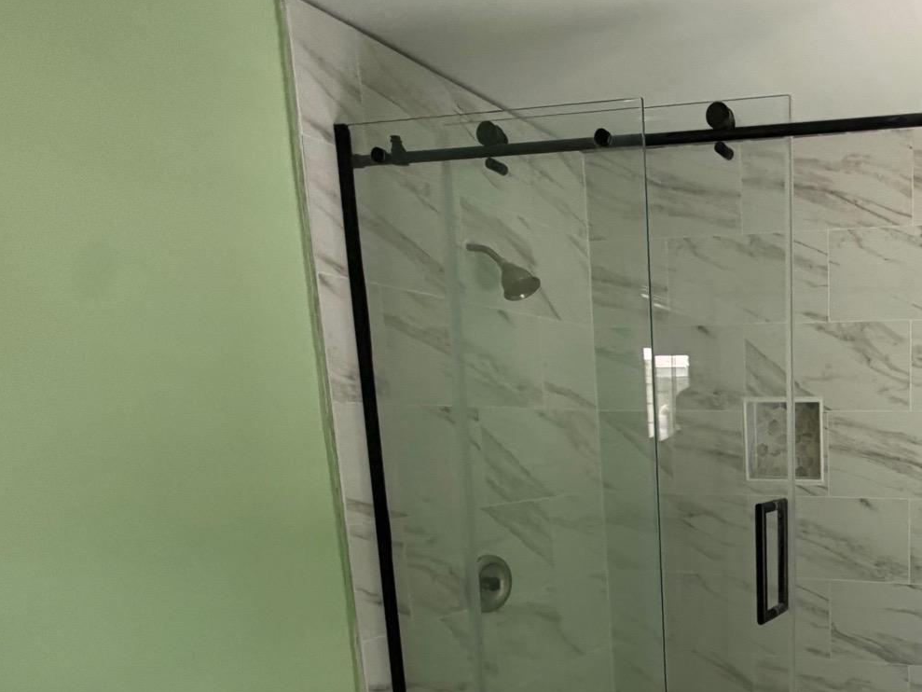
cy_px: 547
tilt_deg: -8.2
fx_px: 773
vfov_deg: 45.9
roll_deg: -0.2
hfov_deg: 50.7
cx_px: 907
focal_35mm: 29
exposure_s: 1/121
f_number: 2.2
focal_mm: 2.22
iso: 250
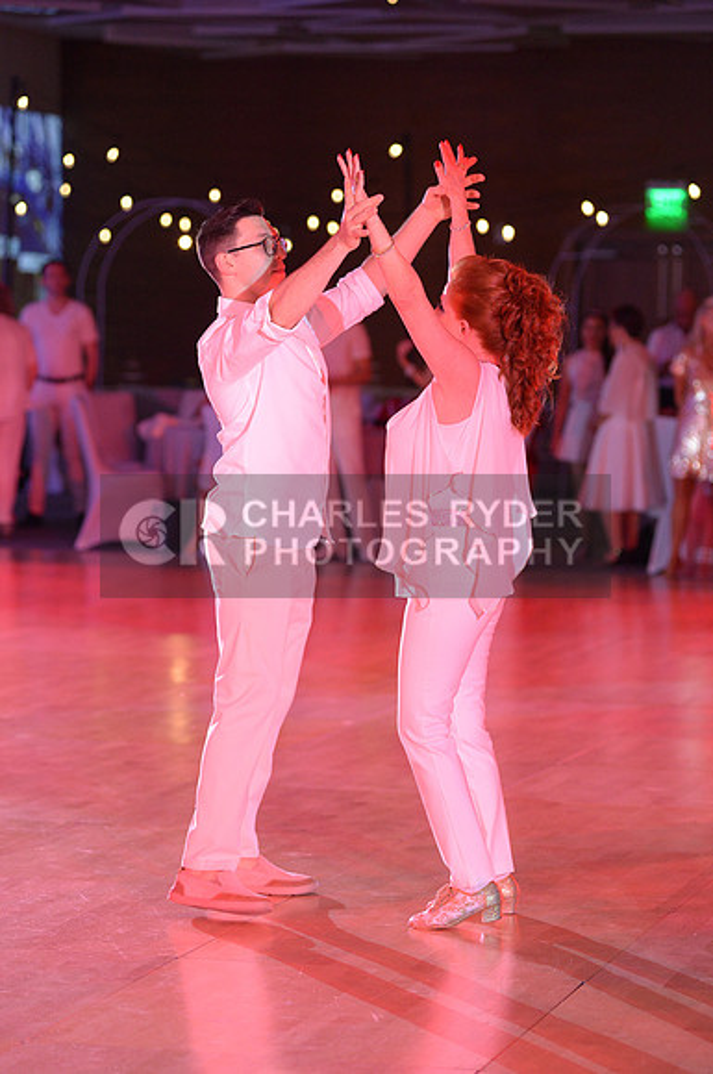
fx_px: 3575
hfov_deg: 11.4
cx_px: 356
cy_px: 537
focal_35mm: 120
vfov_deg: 17.1
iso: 3200
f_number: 4
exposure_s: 1/250
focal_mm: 120
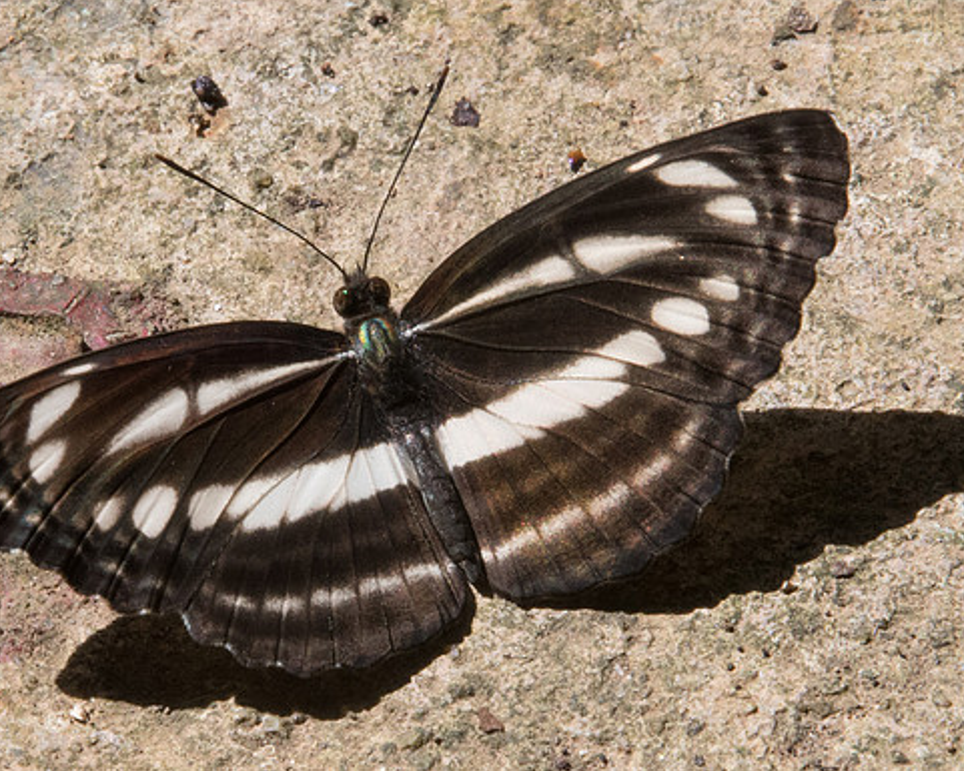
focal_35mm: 1204
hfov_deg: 1.6
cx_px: 531
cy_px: 401
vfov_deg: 1.3
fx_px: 34358
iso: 800
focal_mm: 400
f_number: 22
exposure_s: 1/250
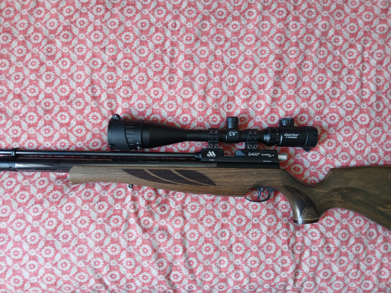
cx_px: 196
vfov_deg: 53.1
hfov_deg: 67.3
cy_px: 146
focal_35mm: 26
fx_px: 294
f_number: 1.8
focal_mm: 3.98
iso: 100
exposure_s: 1/50.3
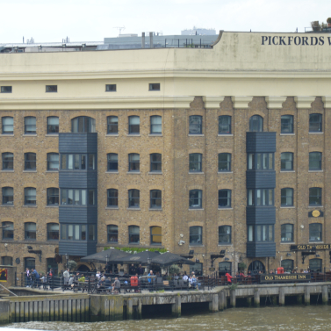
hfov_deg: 6.2
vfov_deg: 6.2
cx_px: 62
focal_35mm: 284
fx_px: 3071
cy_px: 190
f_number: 6.3
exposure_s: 1/200
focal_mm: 105
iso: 100
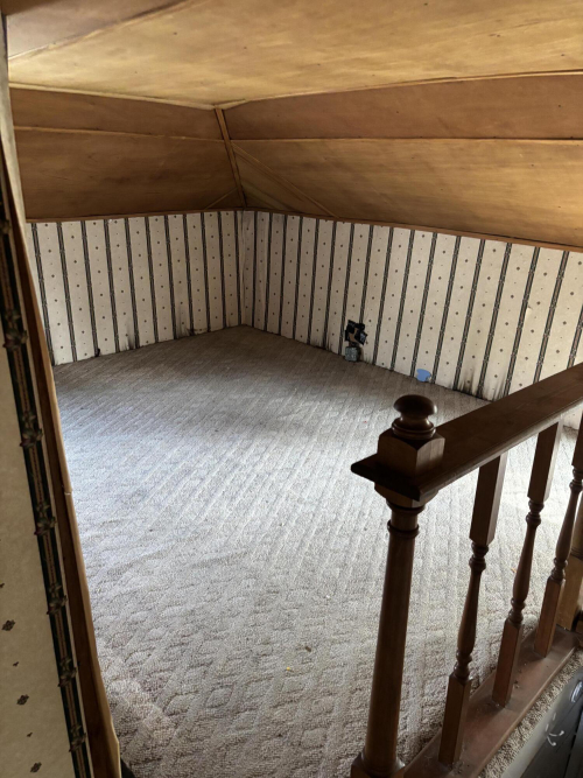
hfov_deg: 53.0
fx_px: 584
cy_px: 389
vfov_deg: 67.3
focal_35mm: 26
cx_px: 292
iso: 400
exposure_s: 1/60
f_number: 1.6
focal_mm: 5.96
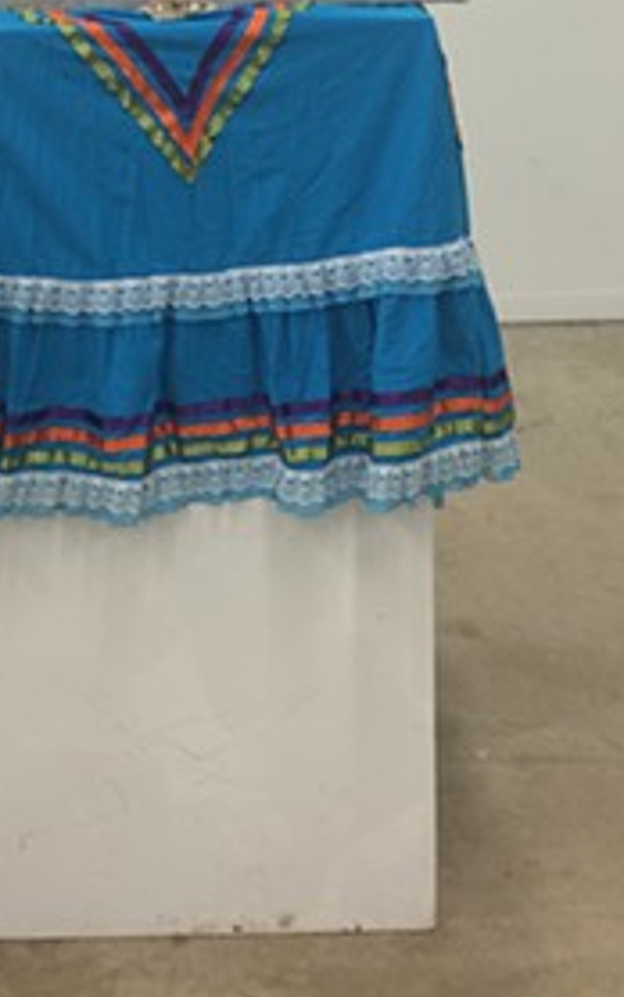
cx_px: 190
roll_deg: +1.9
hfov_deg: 24.3
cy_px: 140
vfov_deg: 36.3
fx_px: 1441
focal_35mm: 53
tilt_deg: -9.6
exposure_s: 1/30
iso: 64
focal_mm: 4.2
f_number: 2.2
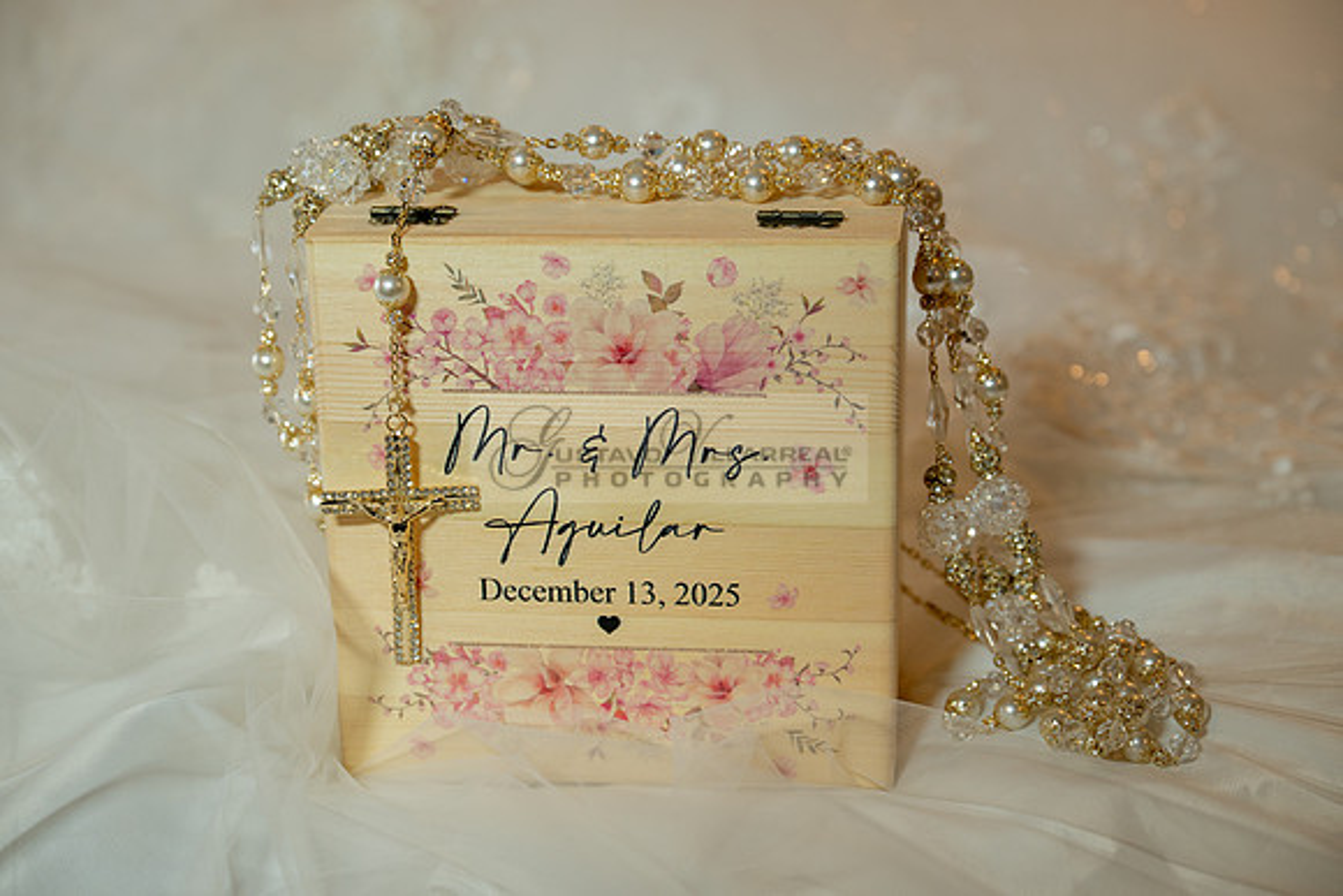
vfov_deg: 19.5
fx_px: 2612
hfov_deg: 28.8
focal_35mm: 70
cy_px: 448
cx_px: 672
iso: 500
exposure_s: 1/100
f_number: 3.5
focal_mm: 70
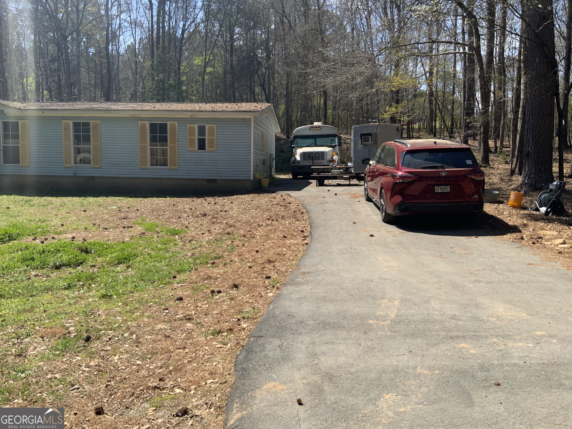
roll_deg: -1.5
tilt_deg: -4.4
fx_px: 479
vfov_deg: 48.2
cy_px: 214
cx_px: 286
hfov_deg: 61.7
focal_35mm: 29
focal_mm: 3
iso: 16
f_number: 1.8
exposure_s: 1/1195
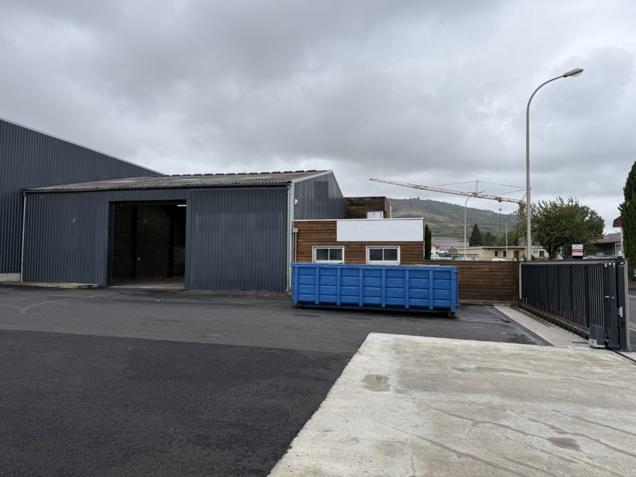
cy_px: 238
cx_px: 318
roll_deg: -0.7
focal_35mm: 24
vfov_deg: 56.8
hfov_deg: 71.6
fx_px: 441
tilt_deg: +3.4
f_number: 1.78
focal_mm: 6.76
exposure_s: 1/992
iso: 80
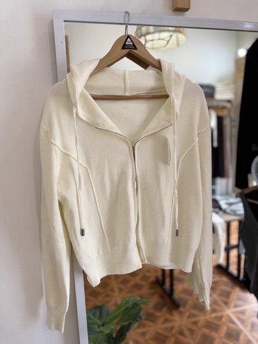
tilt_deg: -8.8
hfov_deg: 56.8
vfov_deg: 71.6
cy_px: 172
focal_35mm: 24
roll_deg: +1.9
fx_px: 238
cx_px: 129
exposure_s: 1/121
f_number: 1.78
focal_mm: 6.76
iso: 80
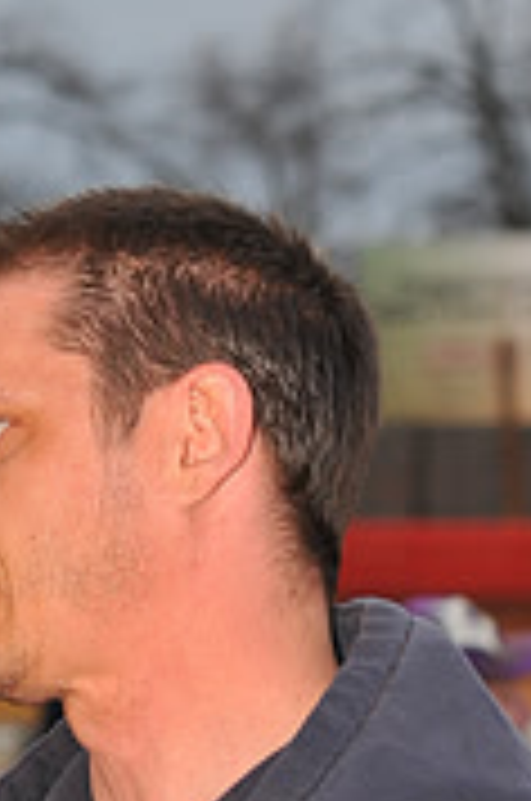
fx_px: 5619
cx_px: 142
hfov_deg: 5.4
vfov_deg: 8.1
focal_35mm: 253
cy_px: 972
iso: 500
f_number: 7.1
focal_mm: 100
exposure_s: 1/320
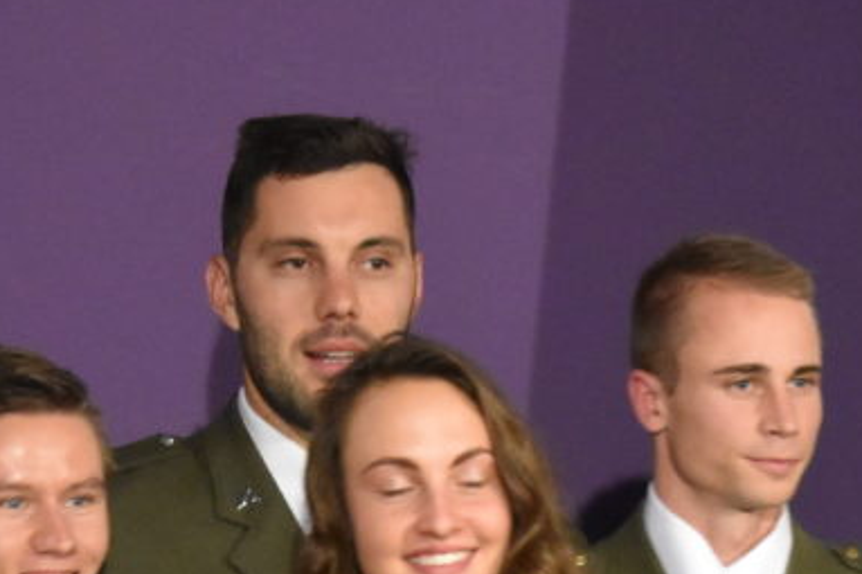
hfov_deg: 7.1
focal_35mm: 291
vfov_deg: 4.7
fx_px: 6959
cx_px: 648
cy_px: 914
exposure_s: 1/60
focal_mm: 55
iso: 4000
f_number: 5.6
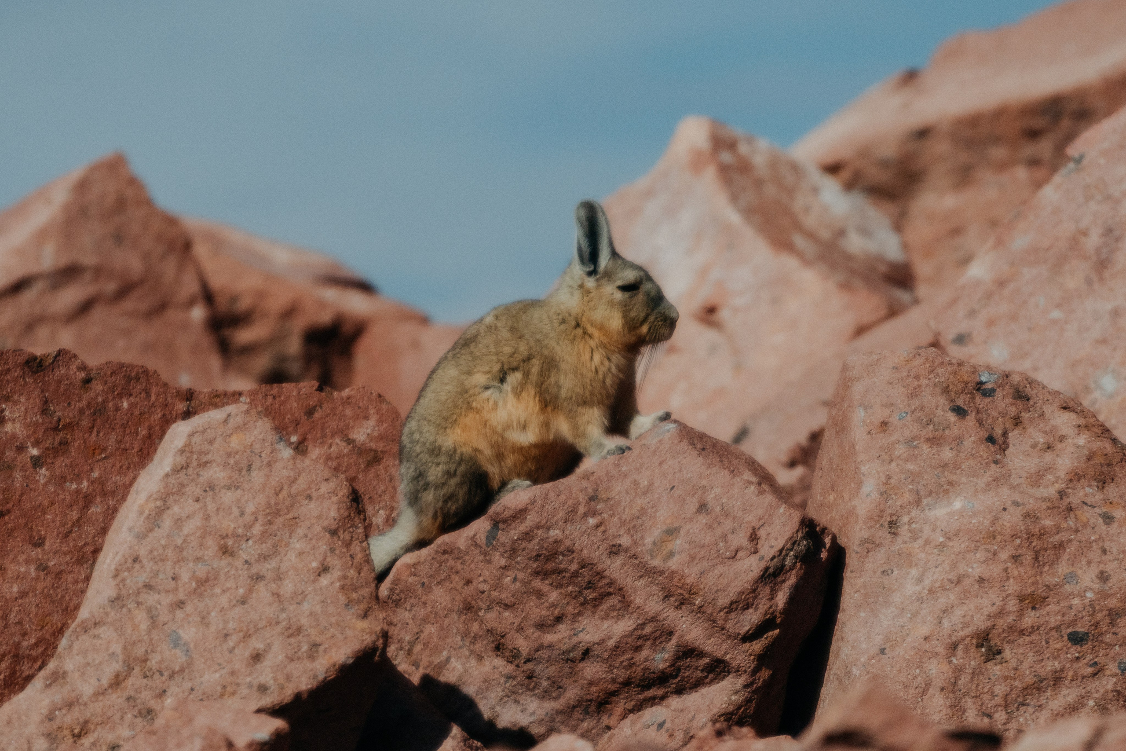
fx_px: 10225
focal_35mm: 327
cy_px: 342
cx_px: 523
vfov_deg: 4.2
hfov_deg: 6.3
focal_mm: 200
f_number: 4.5
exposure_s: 1/4000
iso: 500
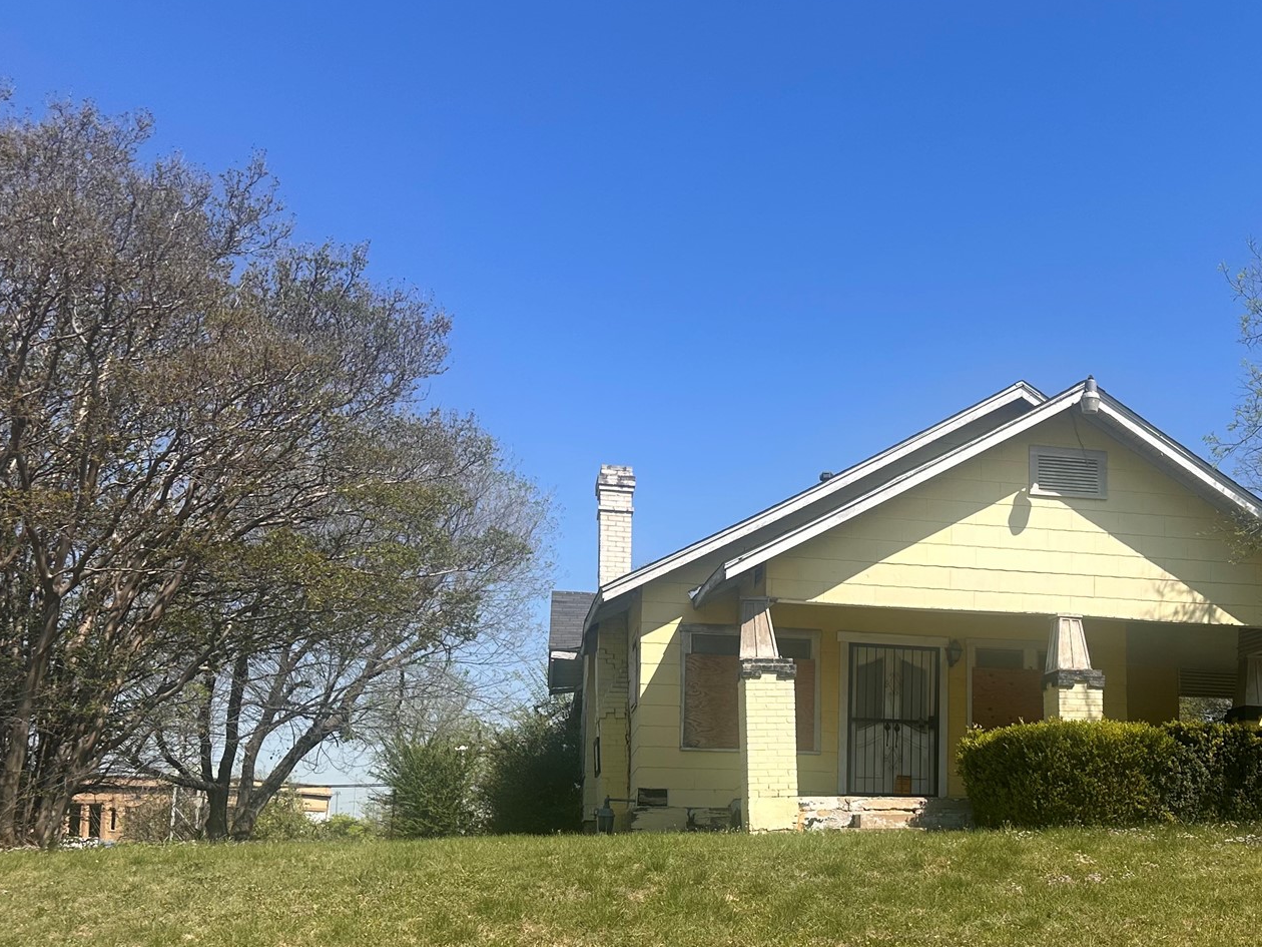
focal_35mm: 39
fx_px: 1422
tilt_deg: +5.7
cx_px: 909
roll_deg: -1.5
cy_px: 724
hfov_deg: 46.5
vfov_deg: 35.9
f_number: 1.78
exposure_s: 1/4762
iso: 80
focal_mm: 6.86
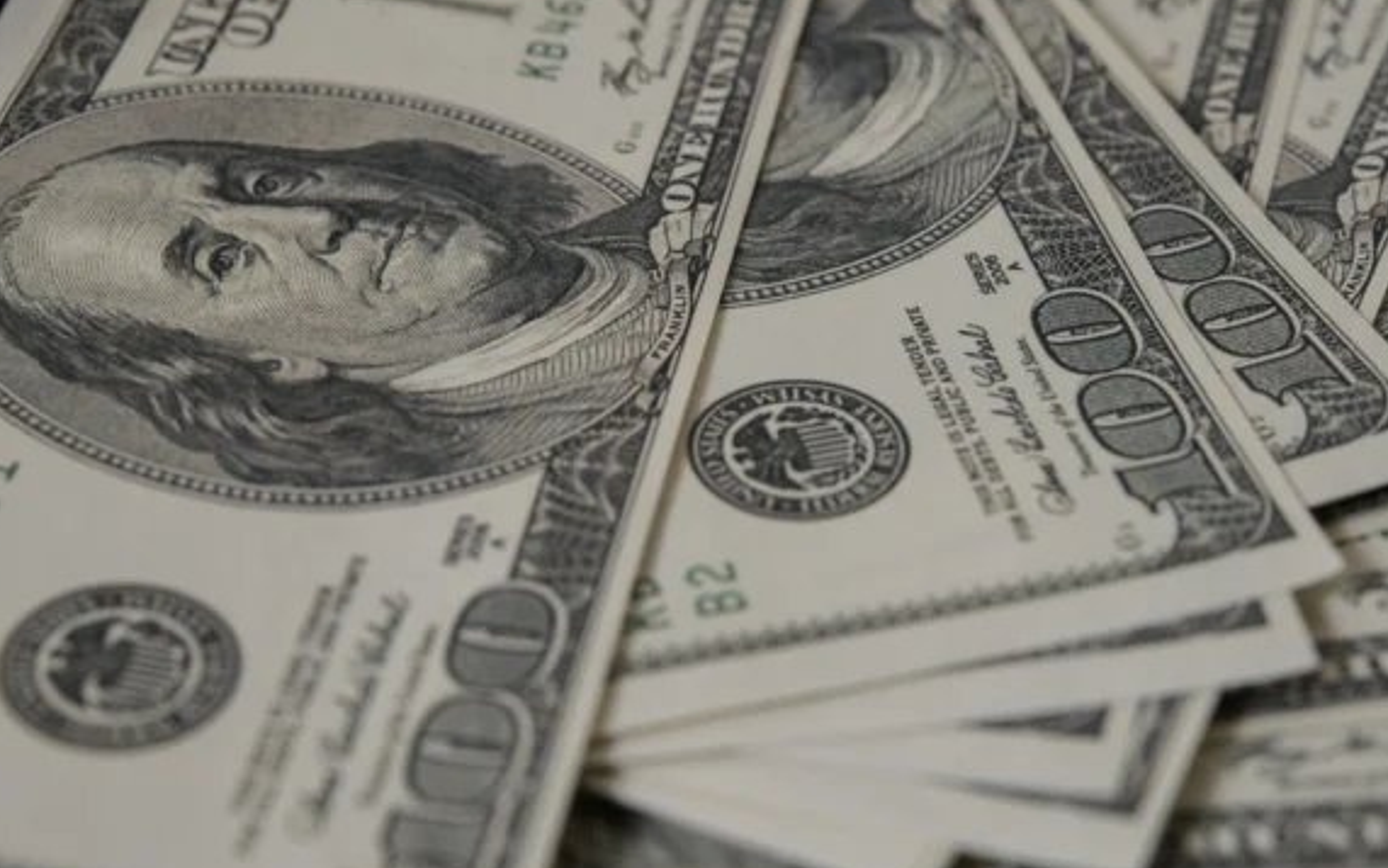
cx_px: 690
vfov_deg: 16.7
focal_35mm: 78
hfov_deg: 26.5
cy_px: 404
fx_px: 2951
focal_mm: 60
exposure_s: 1/160
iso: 160
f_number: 8
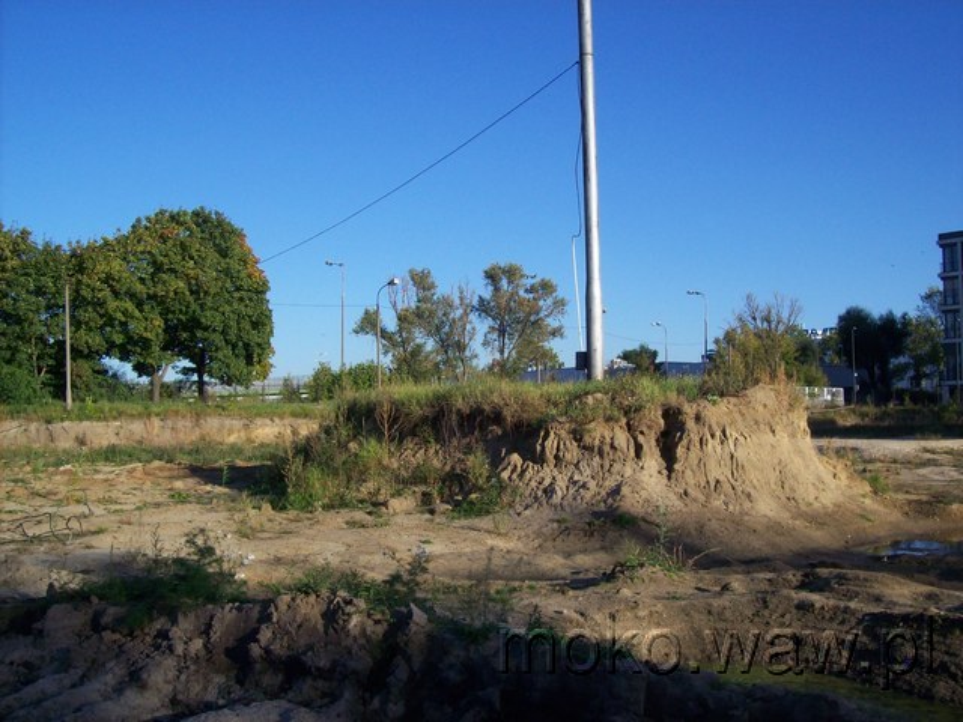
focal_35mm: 36
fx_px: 1002
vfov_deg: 39.7
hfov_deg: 51.4
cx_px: 482
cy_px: 361
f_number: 4.8
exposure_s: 1/446
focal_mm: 6
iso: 80
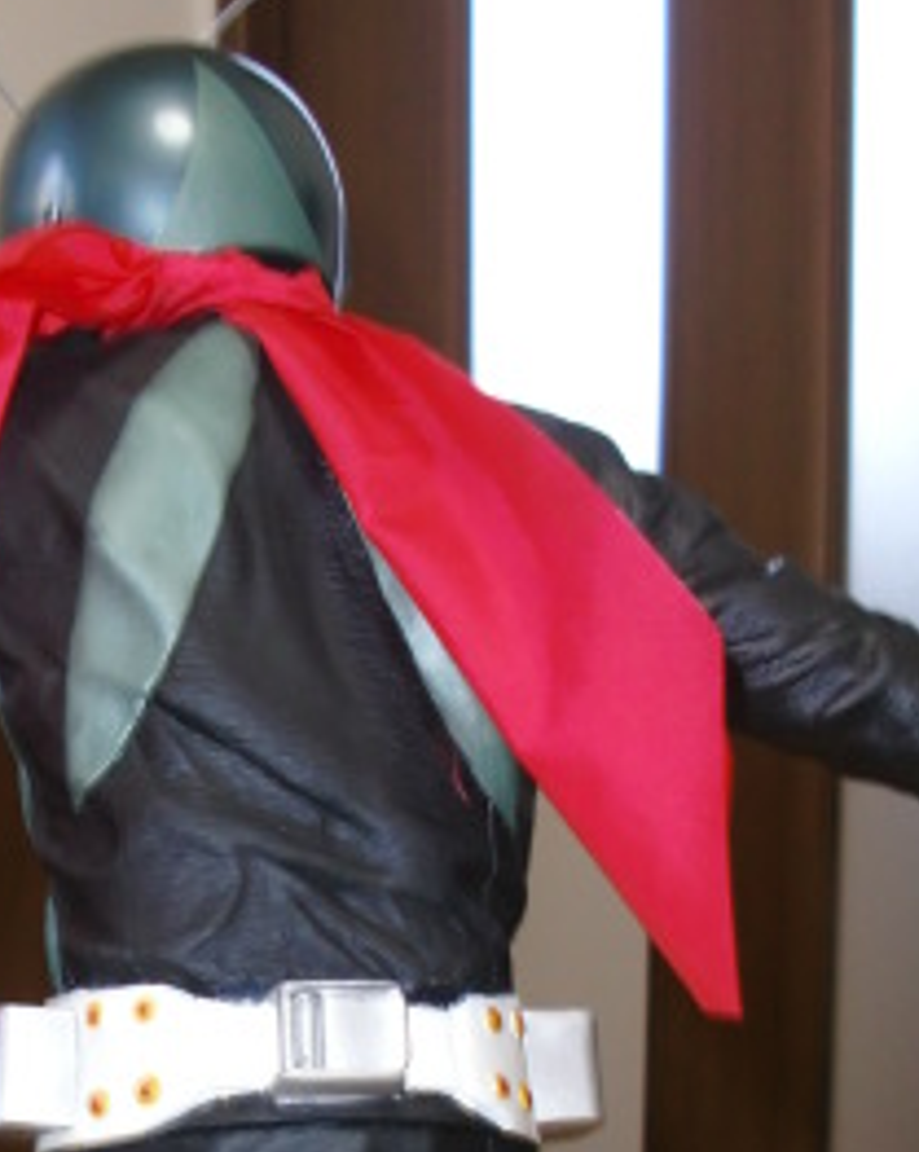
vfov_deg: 21.6
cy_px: 1108
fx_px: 2929
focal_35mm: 86
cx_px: 215
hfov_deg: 17.7
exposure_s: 1/40
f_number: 2.8
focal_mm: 6.3
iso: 160
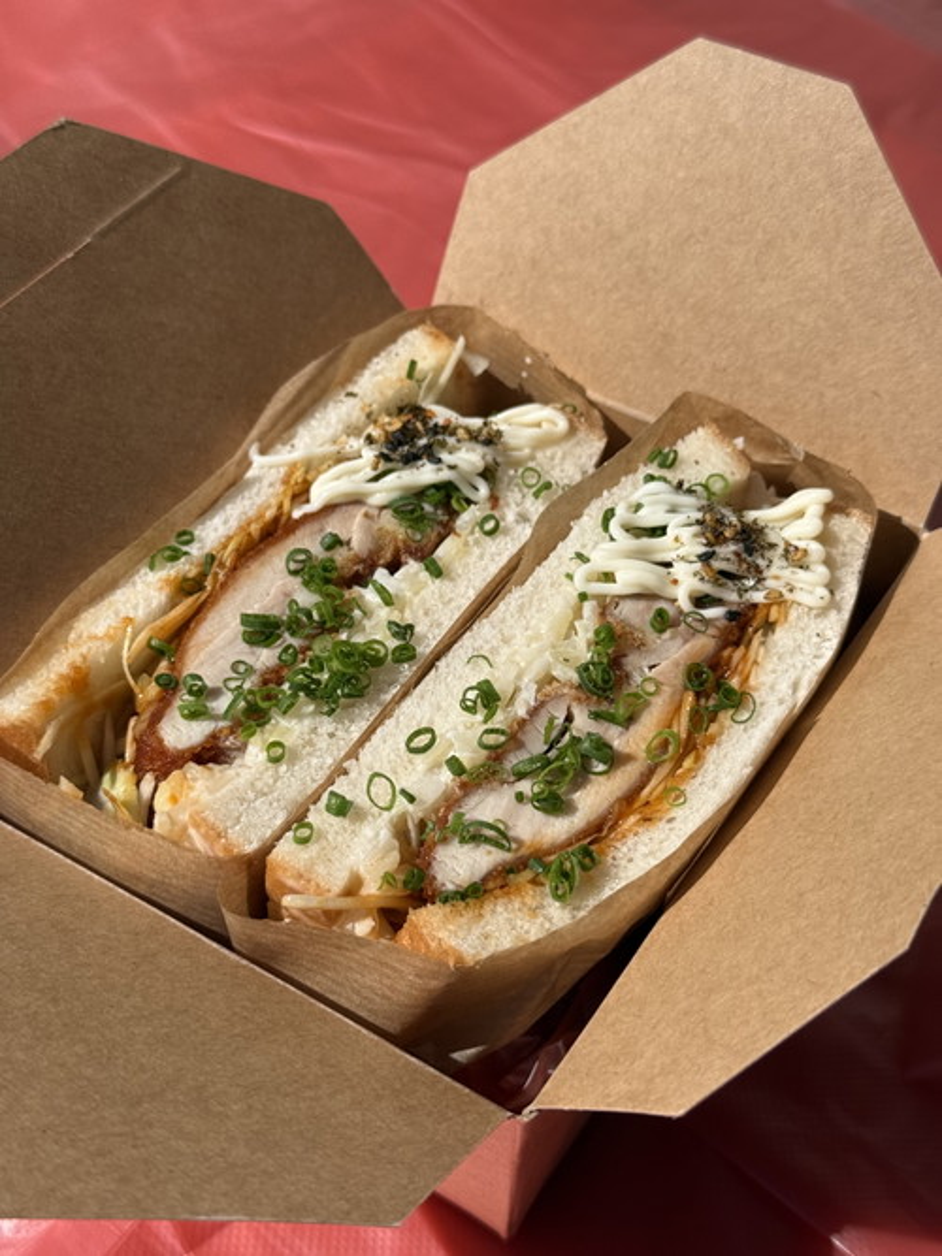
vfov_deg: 39.7
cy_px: 628
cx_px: 471
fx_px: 1742
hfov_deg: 30.3
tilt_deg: -47.3
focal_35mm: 48
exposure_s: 1/11364
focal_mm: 6.76
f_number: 1.78
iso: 64
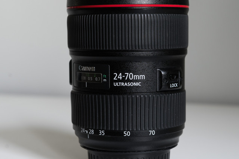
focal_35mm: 76
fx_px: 504
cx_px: 120
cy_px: 80
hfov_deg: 26.7
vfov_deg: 18.0
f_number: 6.3
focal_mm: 50
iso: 160
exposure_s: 3.2
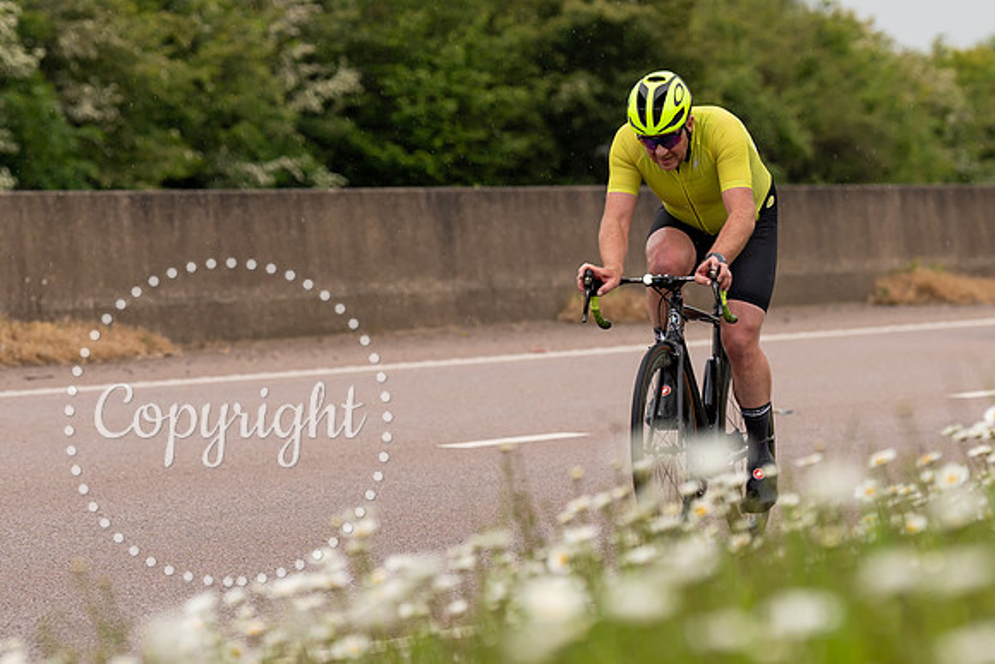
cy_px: 227
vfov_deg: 4.5
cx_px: 708
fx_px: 8472
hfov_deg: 6.7
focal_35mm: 306
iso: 250
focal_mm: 130
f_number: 3.5
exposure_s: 1/1000
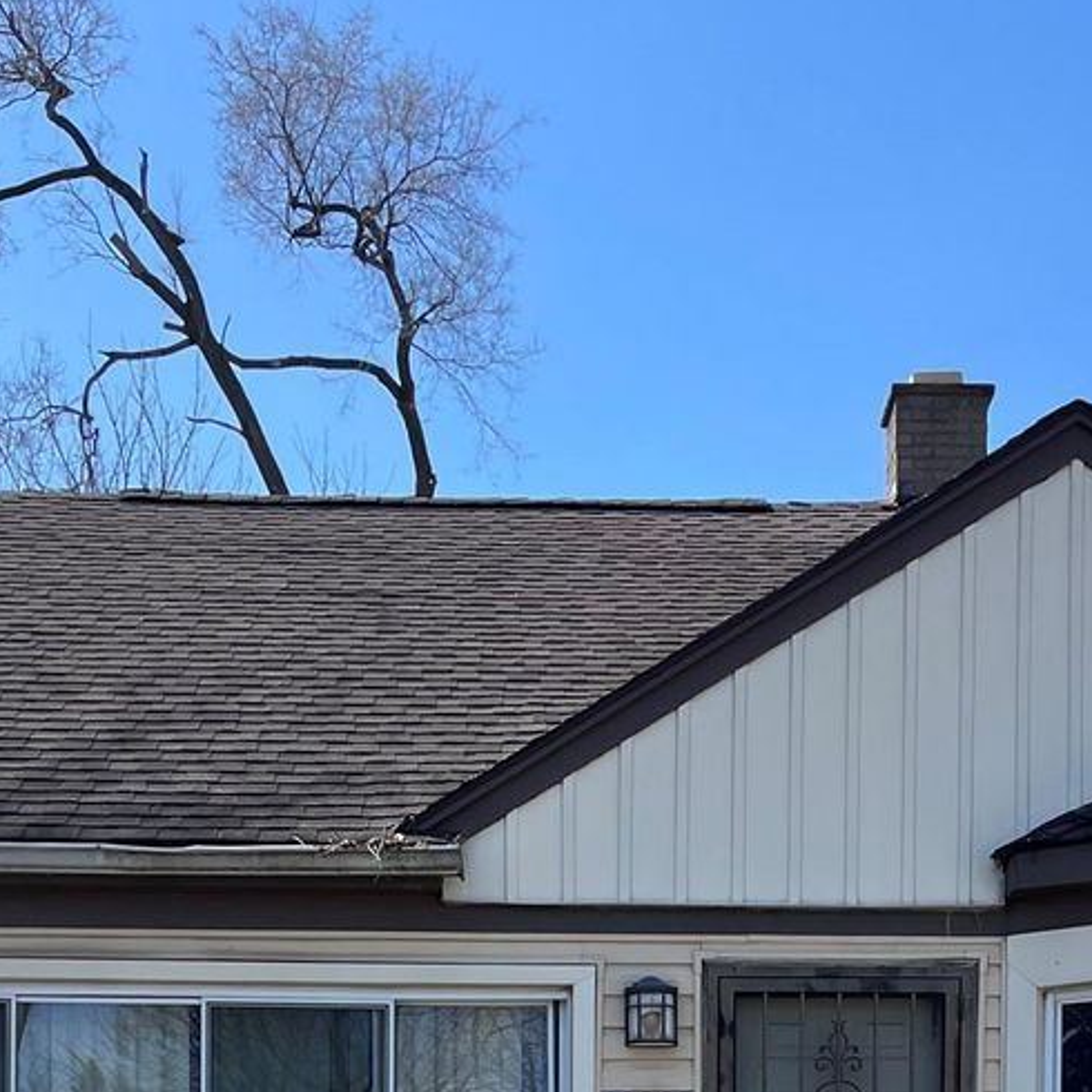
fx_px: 2284
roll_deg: -0.1
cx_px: 635
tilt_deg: -0.7
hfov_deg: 26.8
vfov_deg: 23.6
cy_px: 1436
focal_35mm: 64
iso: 50
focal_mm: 5.1
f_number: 1.6
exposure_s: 1/2309
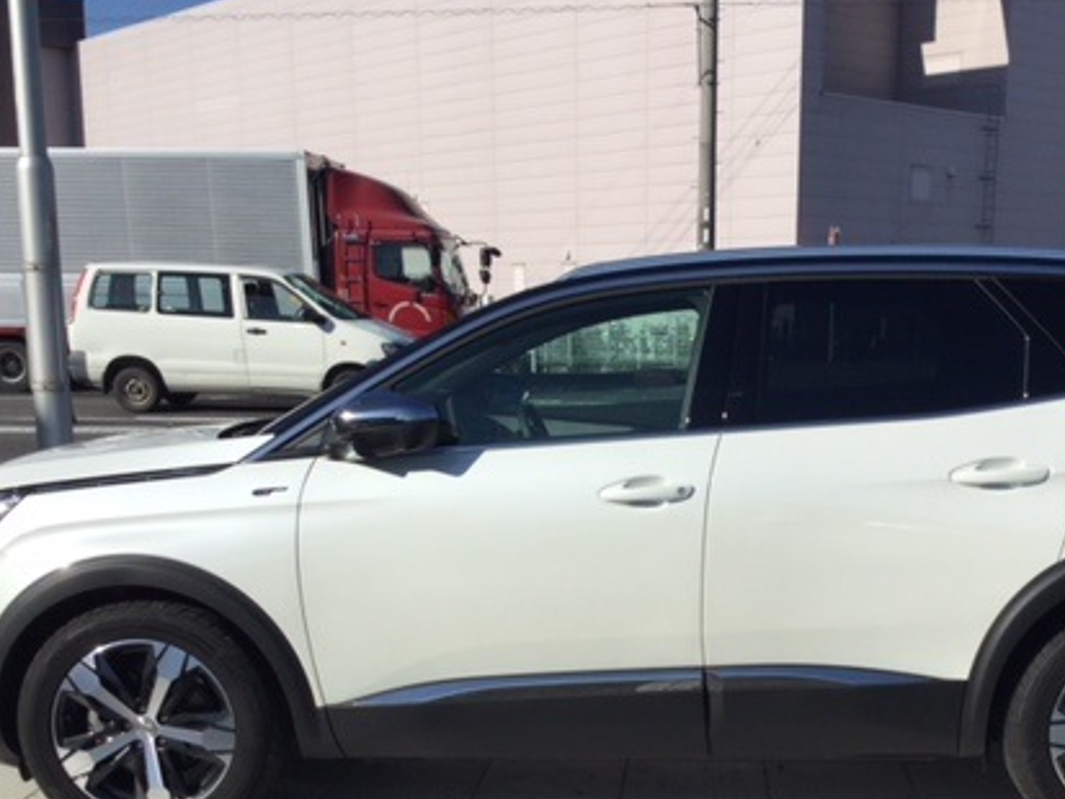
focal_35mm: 48
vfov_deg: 29.8
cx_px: 660
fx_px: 1477
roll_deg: -1.1
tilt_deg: -10.0
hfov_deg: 39.4
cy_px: 601
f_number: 2.4
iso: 25
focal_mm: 3.3
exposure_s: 1/2037
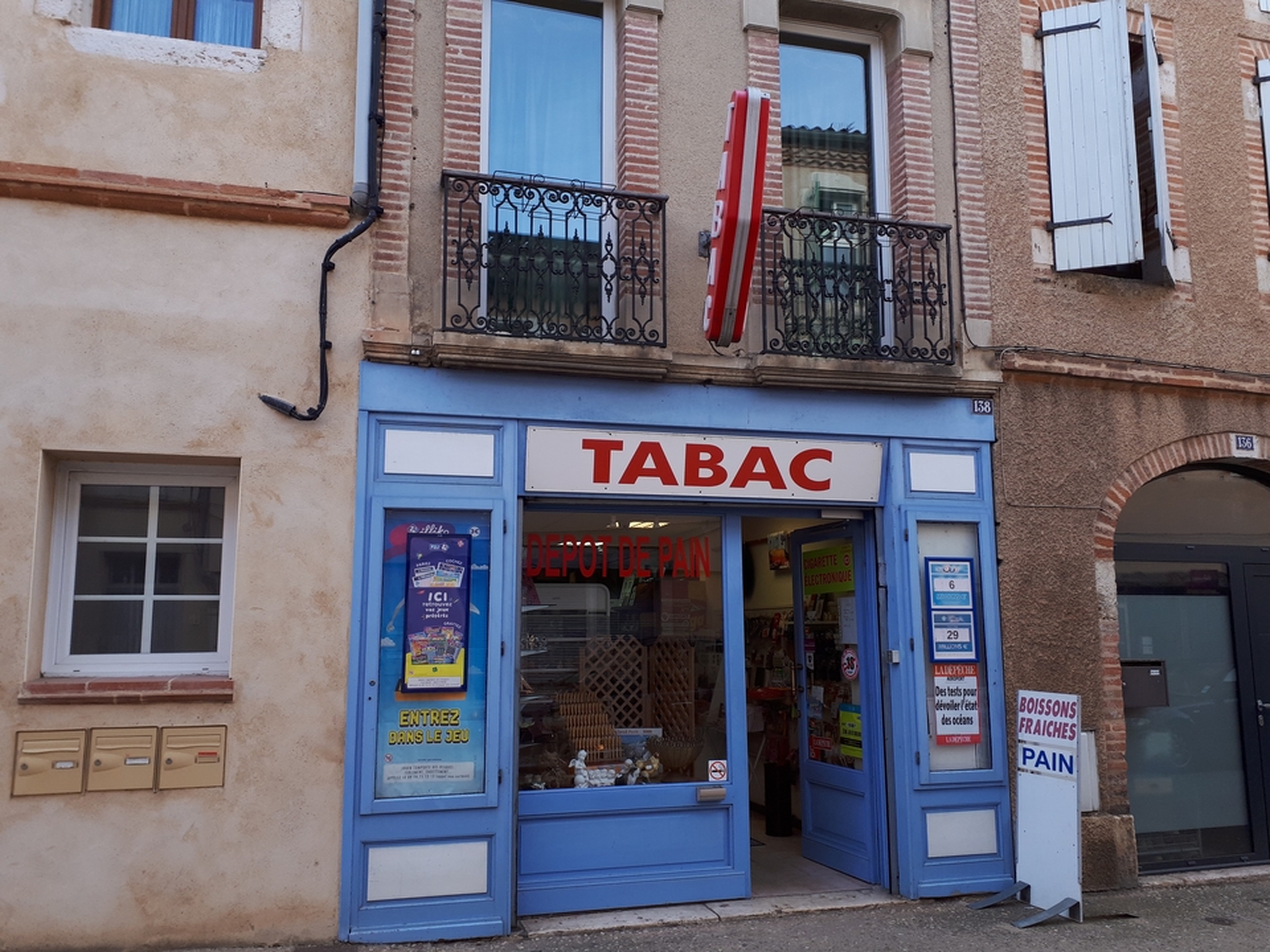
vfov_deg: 51.4
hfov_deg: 65.3
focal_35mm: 27
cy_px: 476
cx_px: 635
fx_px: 991
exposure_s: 1/182
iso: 40
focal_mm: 3.6
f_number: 1.9
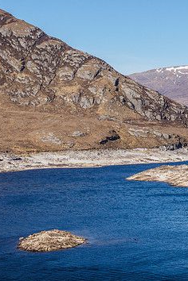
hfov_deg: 12.4
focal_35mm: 109
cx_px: 187
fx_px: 854
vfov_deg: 18.7
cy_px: 166
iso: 200
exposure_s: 1/640
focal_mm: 32
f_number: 8
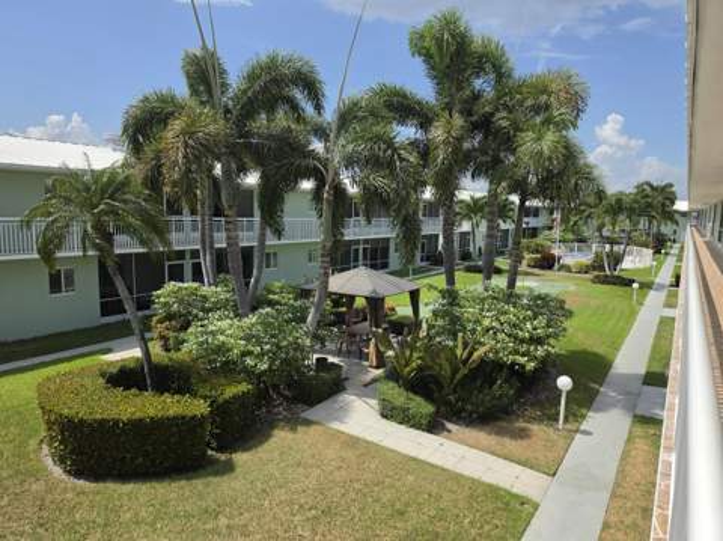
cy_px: 270
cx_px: 362
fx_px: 480
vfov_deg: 58.8
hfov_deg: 74.0
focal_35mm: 23
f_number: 1.4
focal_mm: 6.5
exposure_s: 1/7939
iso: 64
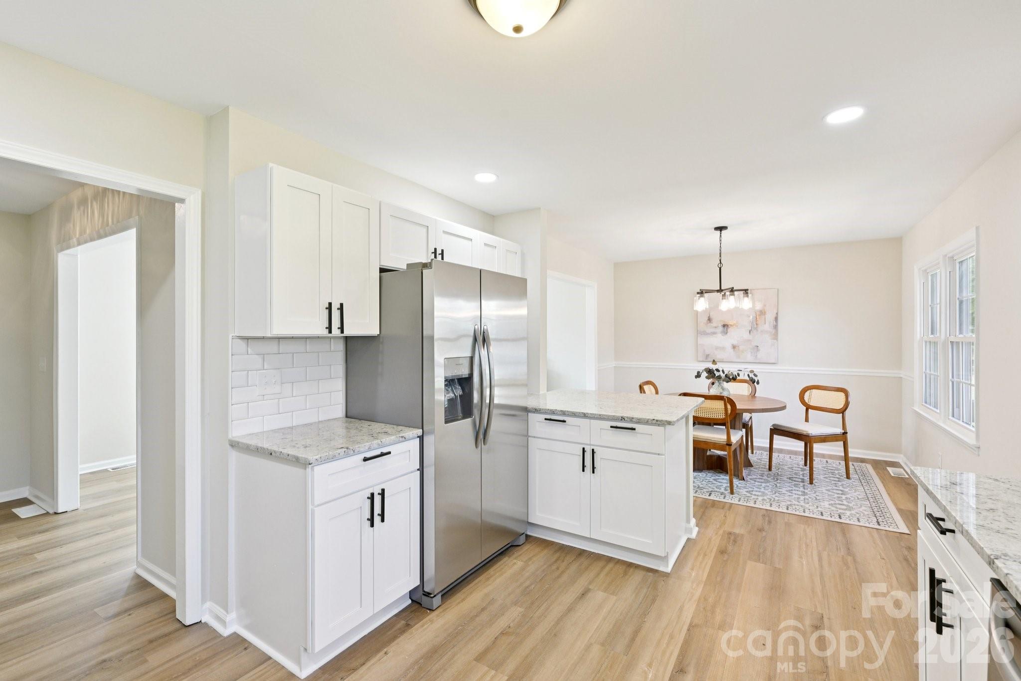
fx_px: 454
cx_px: 510
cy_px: 340
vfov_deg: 73.7
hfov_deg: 96.7
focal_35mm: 16
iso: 280
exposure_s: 1/15
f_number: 8
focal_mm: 16
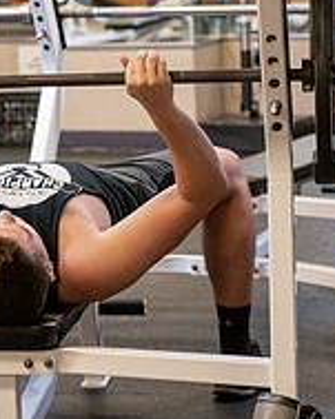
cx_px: -53
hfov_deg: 8.5
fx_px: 2220
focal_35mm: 179
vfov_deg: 10.7
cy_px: 8
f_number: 3.2
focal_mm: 62
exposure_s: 1/200
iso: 1000
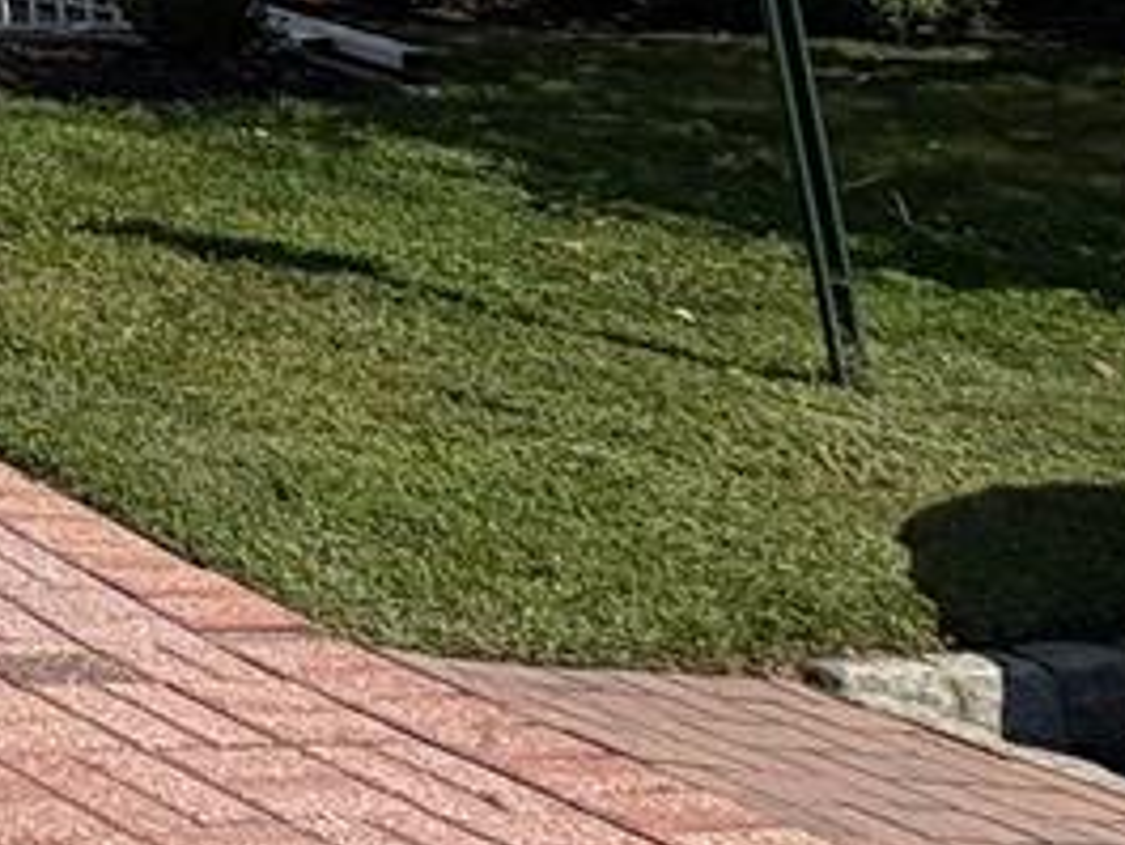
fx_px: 2471
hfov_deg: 15.3
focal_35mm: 76
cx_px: -1528
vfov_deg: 16.0
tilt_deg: +11.7
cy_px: -747
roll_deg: -0.7
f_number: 2.2
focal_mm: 2.22
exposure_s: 1/3546
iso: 50
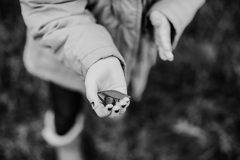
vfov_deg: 27.0
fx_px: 333
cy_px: 80
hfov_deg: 39.6
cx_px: 120
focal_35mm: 50
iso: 320
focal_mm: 50
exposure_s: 1/800
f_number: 2.2
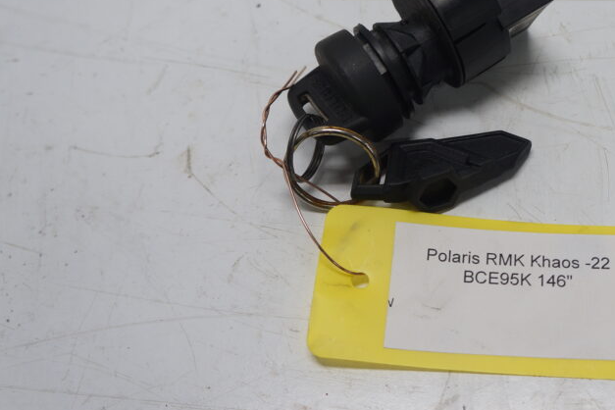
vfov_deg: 27.4
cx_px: 486
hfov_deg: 38.9
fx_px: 837
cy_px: 148
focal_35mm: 49
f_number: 4
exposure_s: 1/80
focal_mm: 20
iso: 100
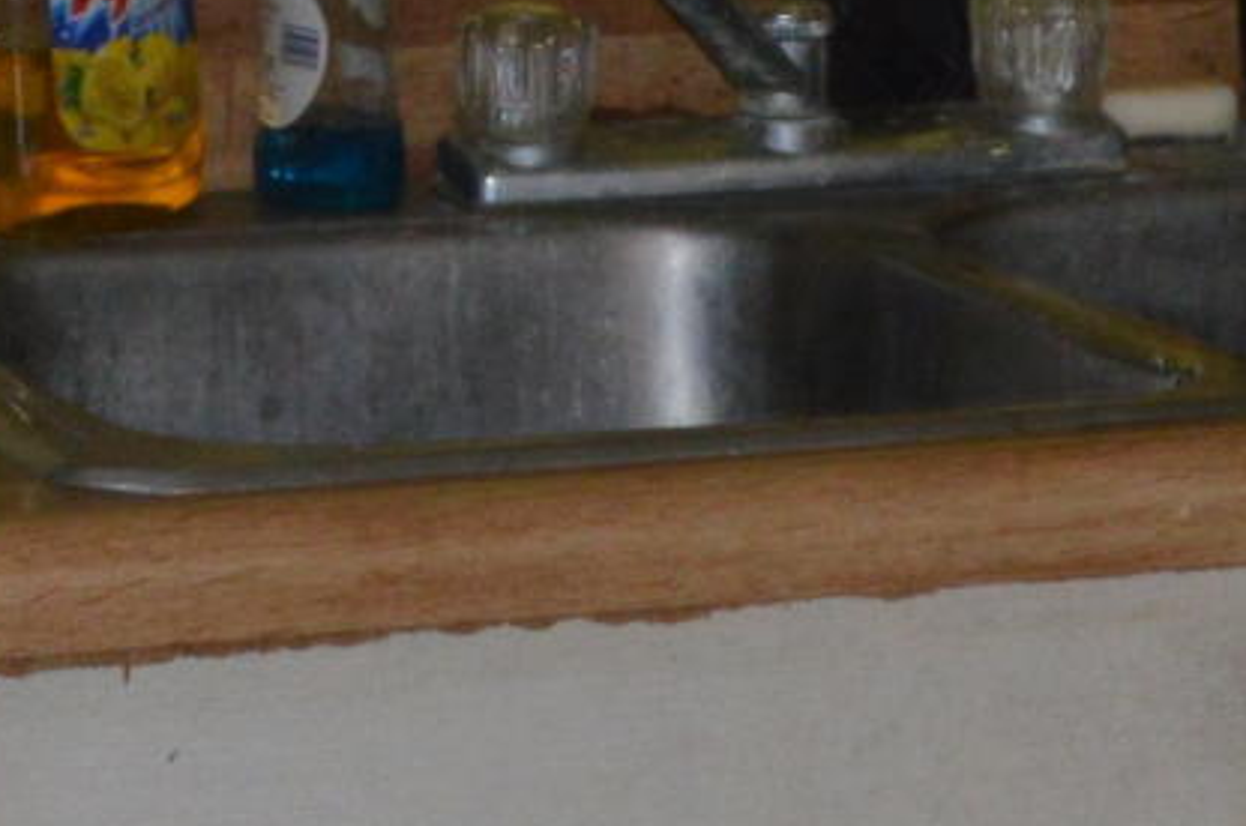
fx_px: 8225
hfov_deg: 8.6
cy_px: -536
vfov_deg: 5.7
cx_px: 90
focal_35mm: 238
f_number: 3.8
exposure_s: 1/60
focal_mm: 22
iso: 500
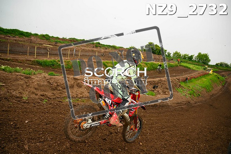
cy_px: 77
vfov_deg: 53.2
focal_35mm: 24
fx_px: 154
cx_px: 116
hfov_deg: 73.7
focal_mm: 24
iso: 400
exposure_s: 1/1000
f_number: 5
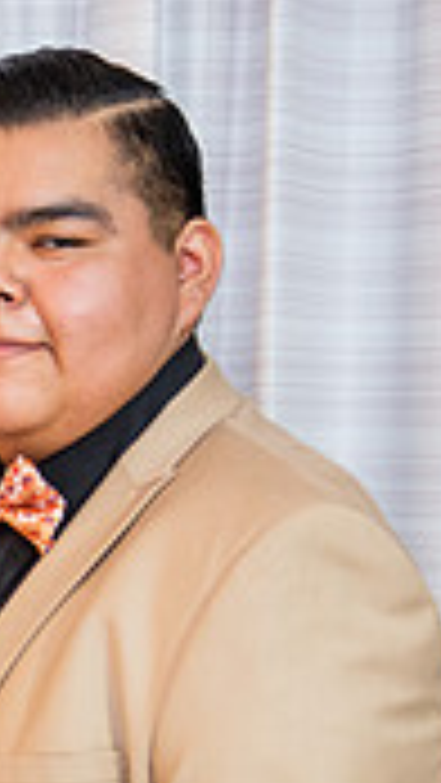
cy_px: 718
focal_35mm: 157
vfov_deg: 13.6
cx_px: -459
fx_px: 3261
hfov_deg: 7.4
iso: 320
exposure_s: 1/100
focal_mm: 45
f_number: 2.8
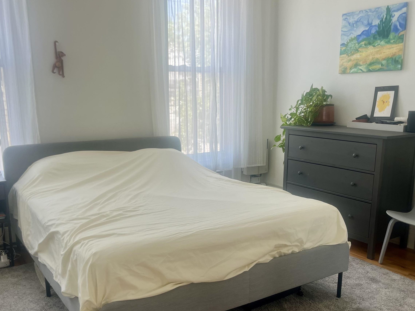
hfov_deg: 52.6
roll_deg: -0.3
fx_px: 420
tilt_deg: -12.1
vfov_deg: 40.5
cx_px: 213
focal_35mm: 35
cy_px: 185
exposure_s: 1/122
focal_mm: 5.1
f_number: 1.6
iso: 50
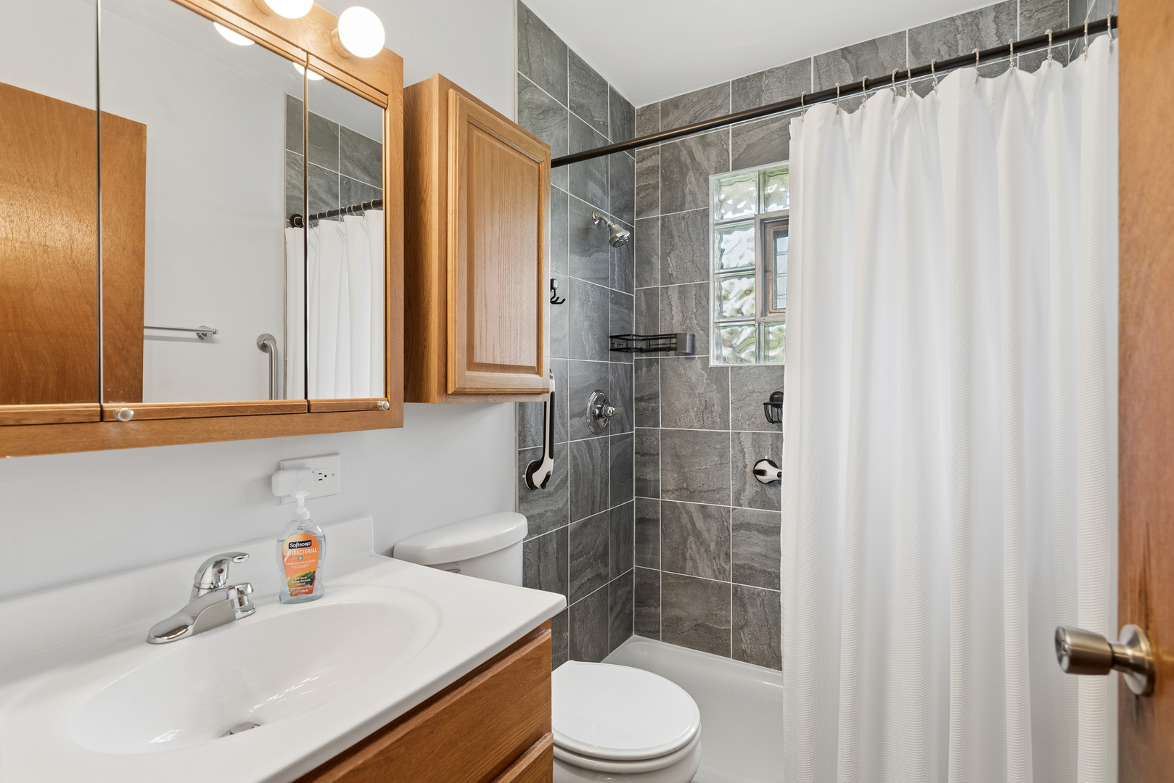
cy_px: 392
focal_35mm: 17
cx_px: 587
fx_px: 555
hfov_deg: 93.3
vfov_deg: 70.5
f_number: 8
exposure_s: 1/15
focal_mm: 17
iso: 200
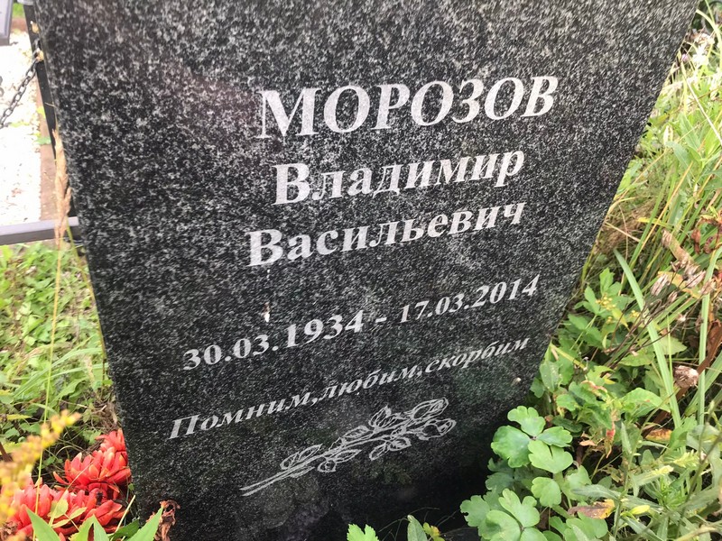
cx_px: 361
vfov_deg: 49.7
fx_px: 584
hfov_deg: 63.4
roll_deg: -8.1
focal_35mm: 28
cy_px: 270
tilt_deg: -39.7
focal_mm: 3.99
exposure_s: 1/100
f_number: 1.8
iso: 20
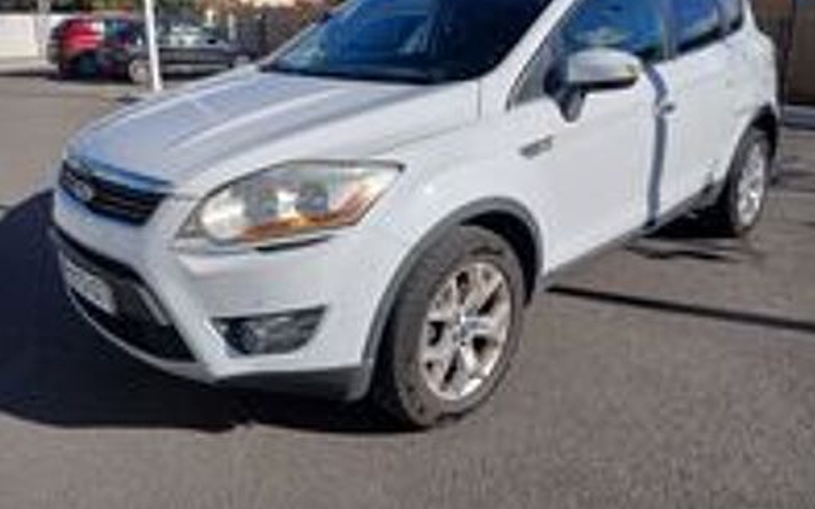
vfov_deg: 44.3
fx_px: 622
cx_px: 411
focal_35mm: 28
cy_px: 205
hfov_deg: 66.5
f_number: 1.8
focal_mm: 3.98
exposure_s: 1/1292
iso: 20
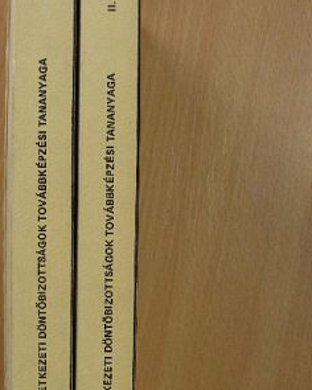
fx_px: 762
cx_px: 91
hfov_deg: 23.0
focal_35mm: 66
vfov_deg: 28.7
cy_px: 233
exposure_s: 1/31
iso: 184
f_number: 3.5
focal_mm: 7.4
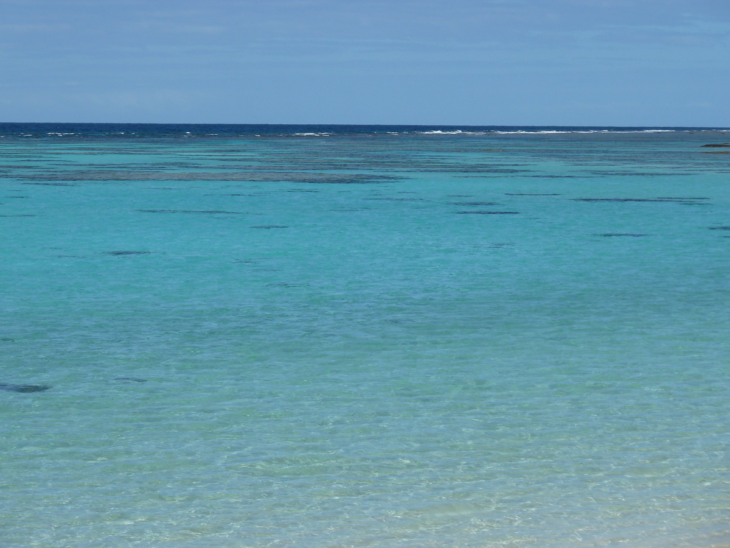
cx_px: 365
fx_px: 2889
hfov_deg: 14.4
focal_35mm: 137
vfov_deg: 10.8
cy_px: 274
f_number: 5.6
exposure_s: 1/640
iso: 80
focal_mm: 22.5
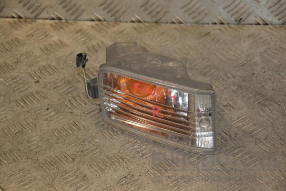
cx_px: 143
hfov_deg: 19.5
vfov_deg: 13.0
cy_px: 96
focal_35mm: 105
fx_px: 834
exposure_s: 1/160
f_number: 5.3
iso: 800
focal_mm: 70
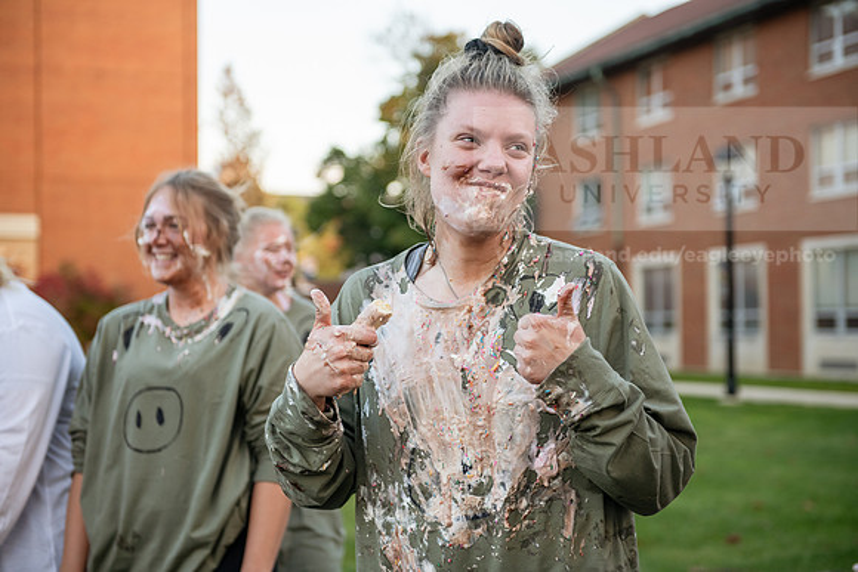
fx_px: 1430
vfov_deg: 22.6
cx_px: 429
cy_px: 286
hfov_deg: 33.4
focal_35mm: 60
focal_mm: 60
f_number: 3.2
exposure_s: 1/400
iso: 800
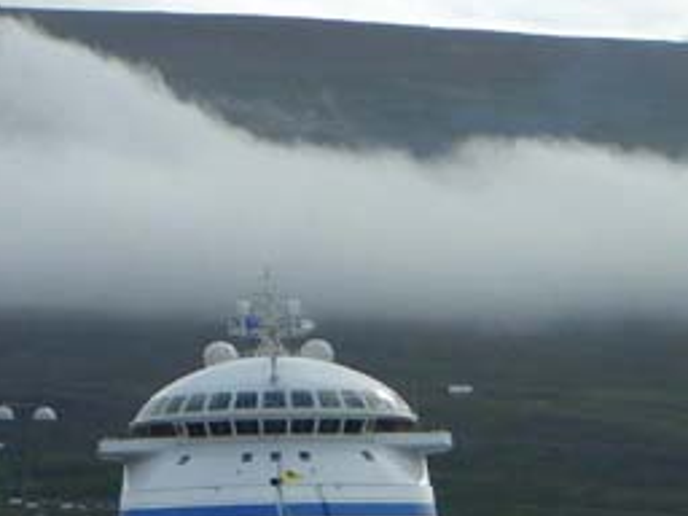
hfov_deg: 8.8
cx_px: 288
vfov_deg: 6.6
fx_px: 4492
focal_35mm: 226
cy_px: 396
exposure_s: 1/250
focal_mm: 17.4
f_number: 7.7
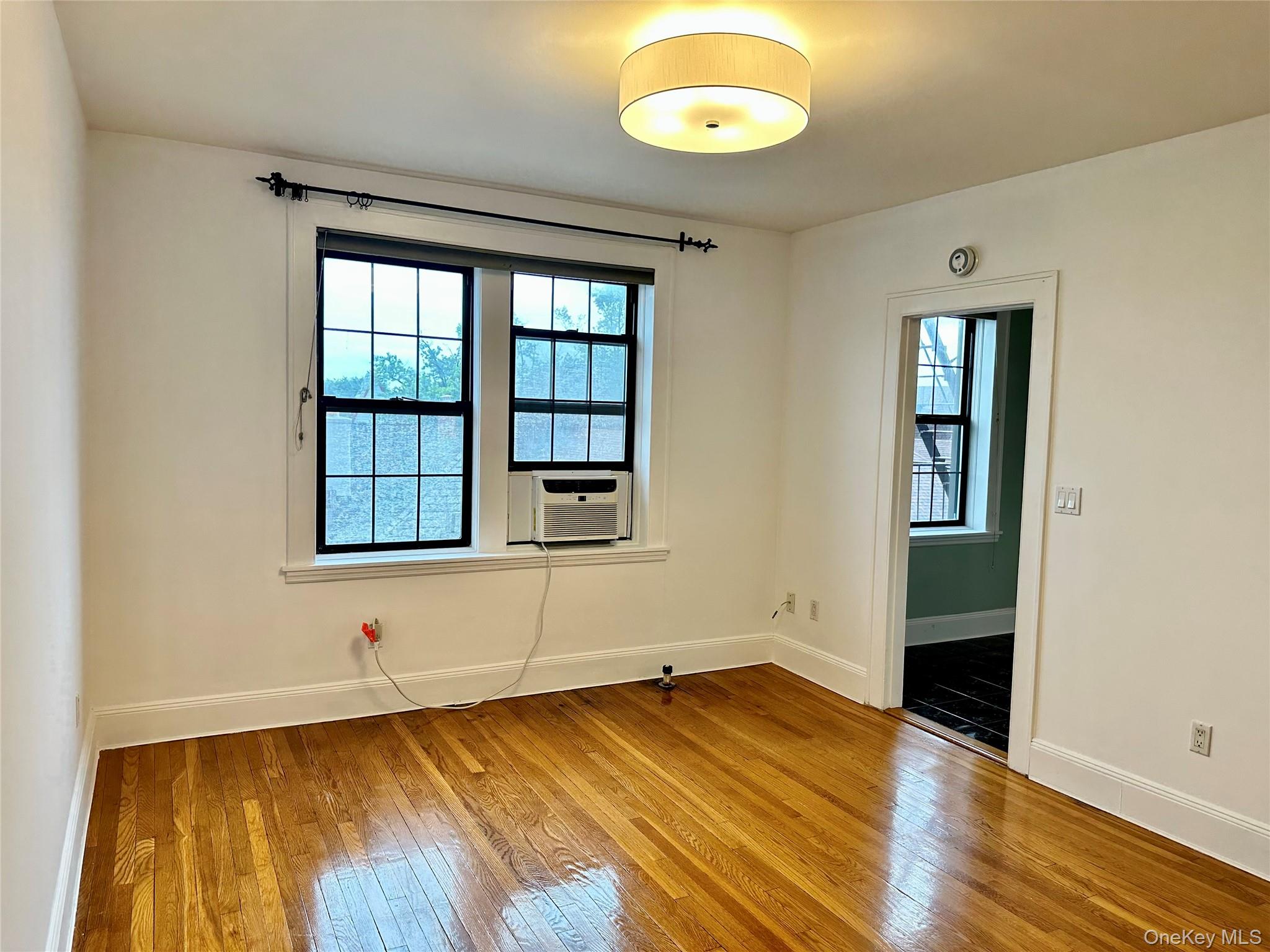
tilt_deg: -4.0
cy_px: 476
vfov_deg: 56.8
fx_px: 881
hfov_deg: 71.6
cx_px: 635
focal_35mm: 24
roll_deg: -1.5
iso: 200
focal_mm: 6.86
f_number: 1.78
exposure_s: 1/120
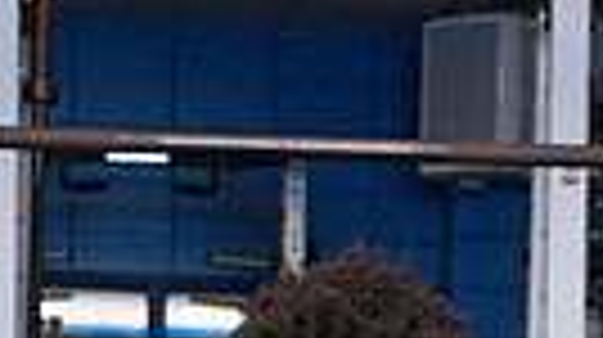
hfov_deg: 13.3
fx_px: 2587
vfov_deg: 6.8
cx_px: 378
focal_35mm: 162
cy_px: 1009
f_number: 6.3
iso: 500
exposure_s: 1/400
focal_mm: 46
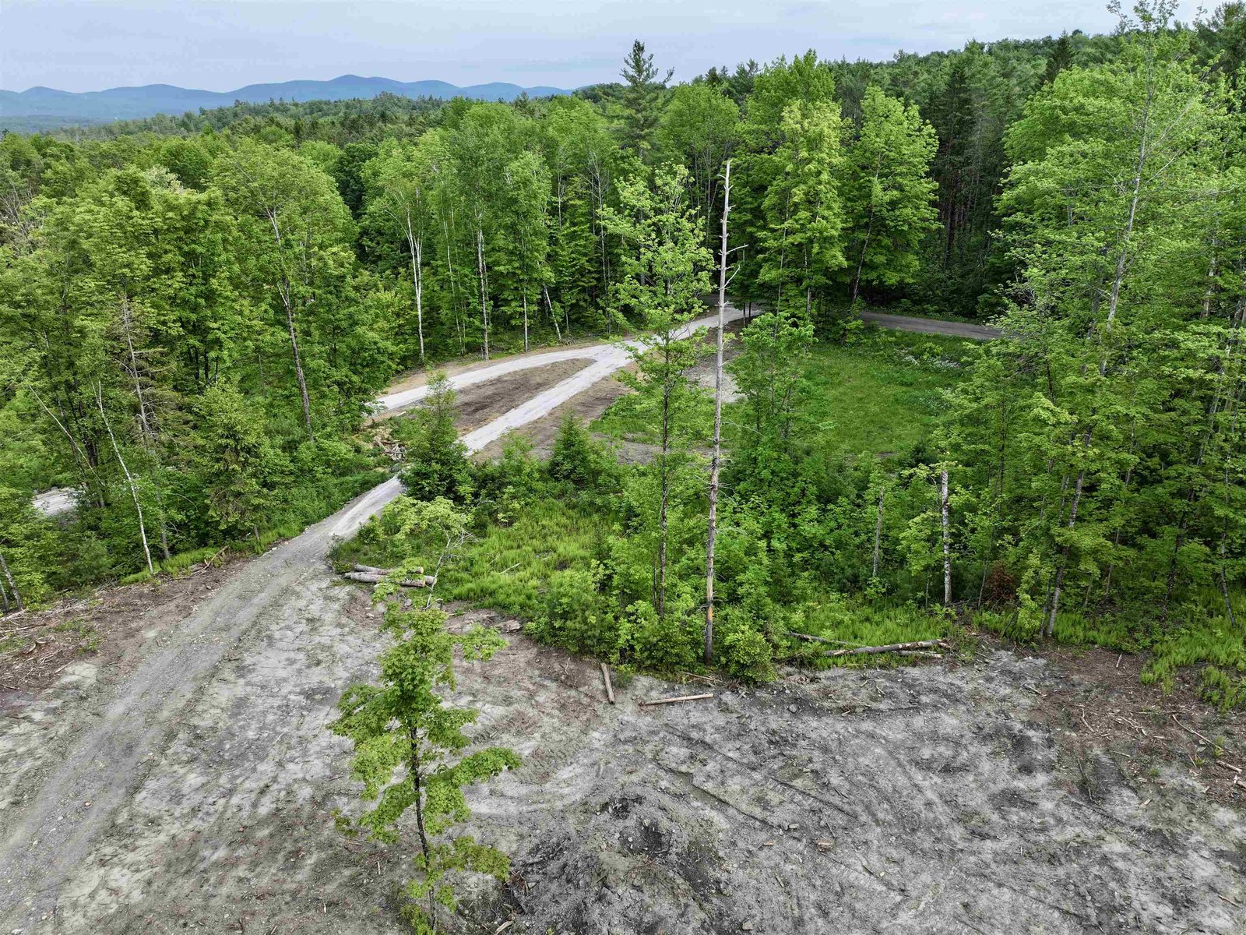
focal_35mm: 24
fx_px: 864
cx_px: 623
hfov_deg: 71.6
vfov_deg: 56.8
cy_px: 468
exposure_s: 1/1000
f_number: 2.8
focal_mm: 12.29
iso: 160
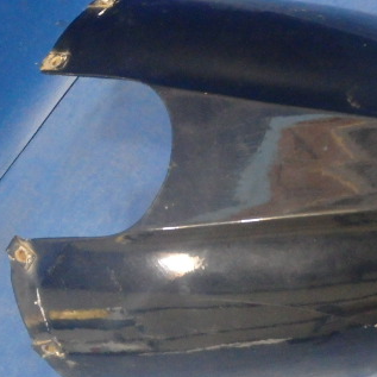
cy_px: 152
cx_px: 351
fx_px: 616
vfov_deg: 33.9
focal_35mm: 50
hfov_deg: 32.1
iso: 1600
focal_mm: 5
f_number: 3.9
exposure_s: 1/30
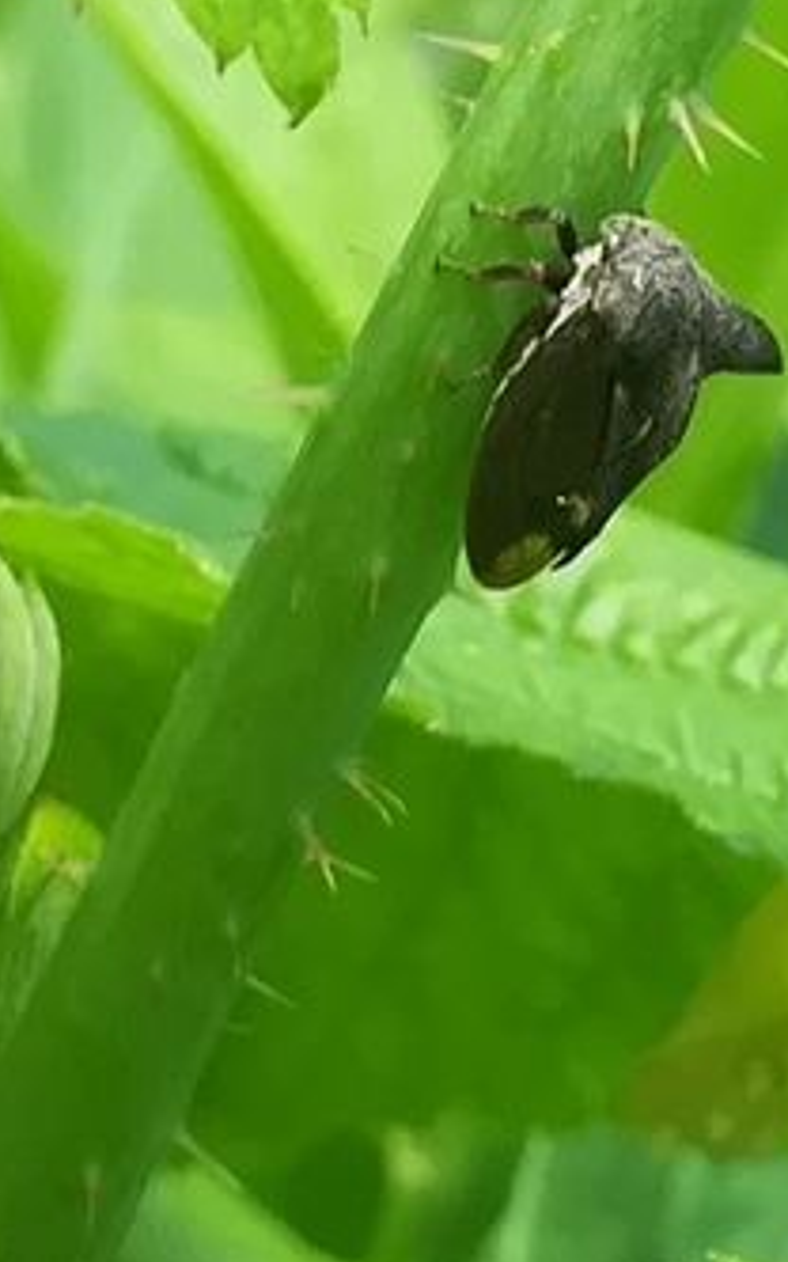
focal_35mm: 53
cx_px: 652
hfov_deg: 24.0
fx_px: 1822
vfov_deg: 38.0
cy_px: 496
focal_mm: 3.83
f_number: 2.2
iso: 50
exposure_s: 1/150
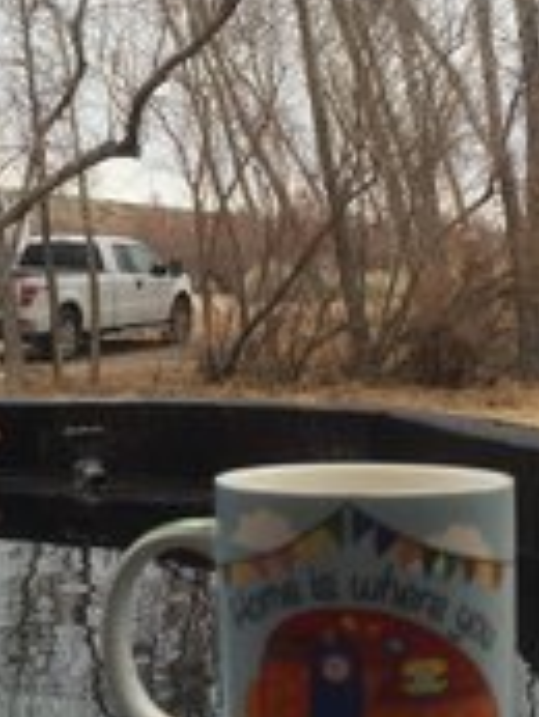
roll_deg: +1.3
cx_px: 75
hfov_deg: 21.6
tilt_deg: -2.4
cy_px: 365
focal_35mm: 67
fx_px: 1389
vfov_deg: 28.9
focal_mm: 4.15
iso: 32
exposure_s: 1/444
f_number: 2.2
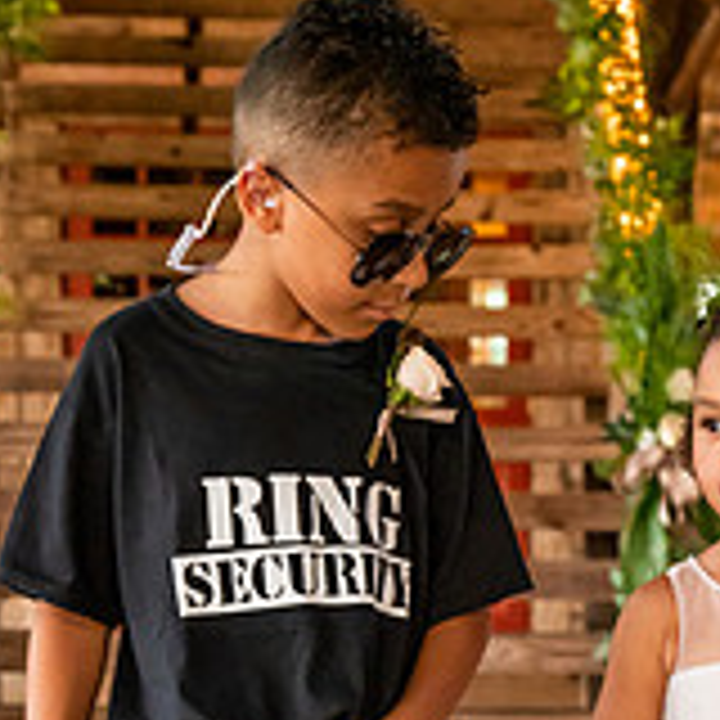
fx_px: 3930
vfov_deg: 10.3
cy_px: 860
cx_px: 468
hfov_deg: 10.5
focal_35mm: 167
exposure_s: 1/125
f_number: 5
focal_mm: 70
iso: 10000
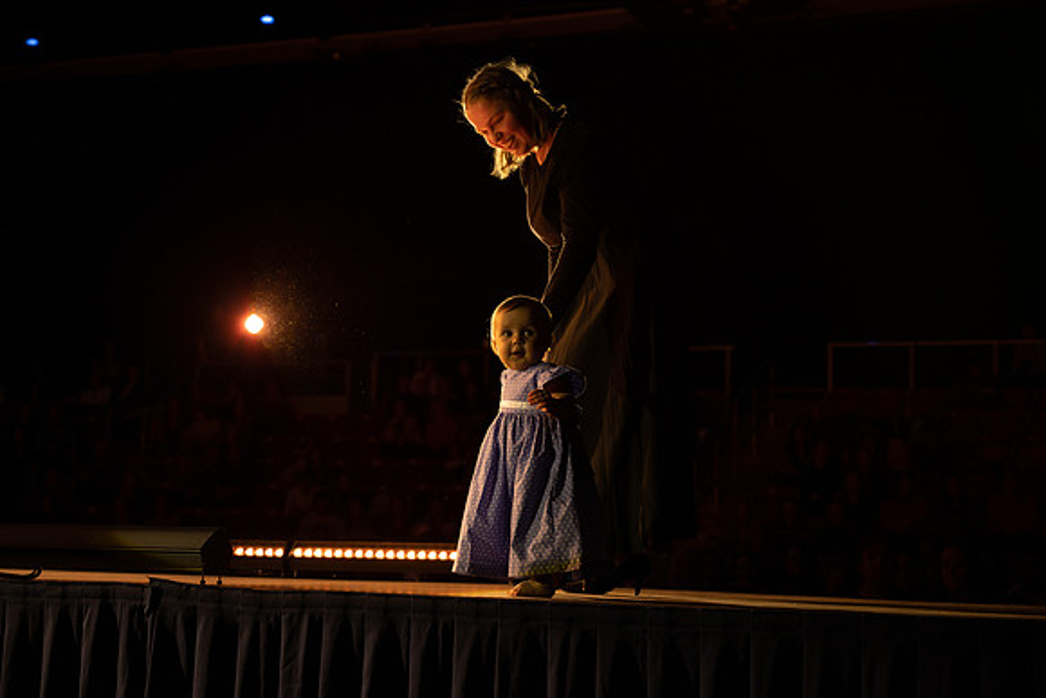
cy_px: 349
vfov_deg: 22.3
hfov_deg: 32.9
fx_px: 1773
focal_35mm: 61
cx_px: 523
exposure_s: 1/250
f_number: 4
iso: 1000
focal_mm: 61
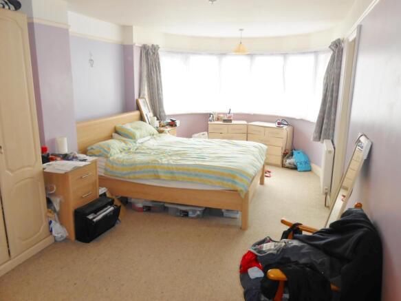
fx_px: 301
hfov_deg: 67.3
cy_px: 150
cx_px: 200
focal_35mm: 26
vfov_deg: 53.0
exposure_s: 1/40
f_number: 3.5
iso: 80
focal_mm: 4.6
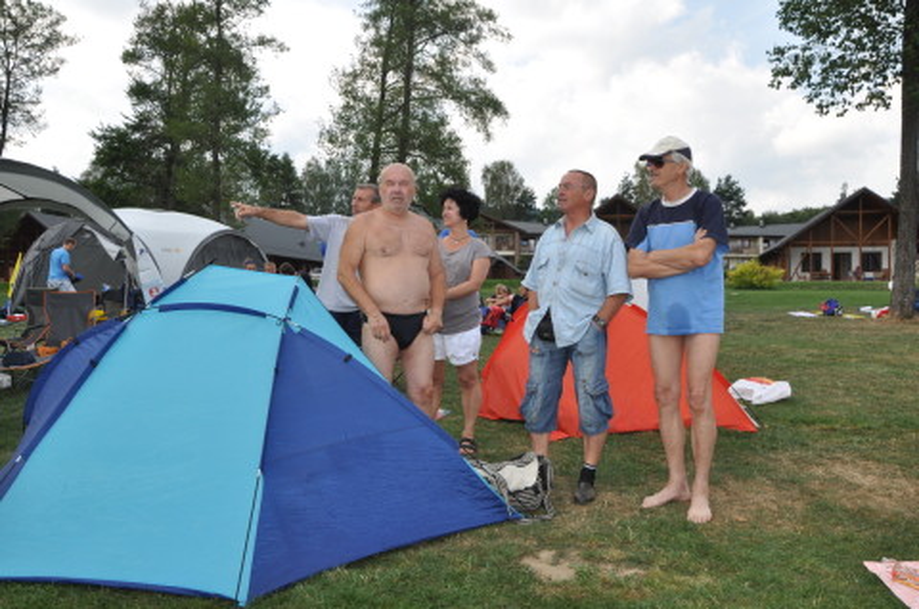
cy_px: 304
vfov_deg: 41.5
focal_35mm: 32
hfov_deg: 59.6
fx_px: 803
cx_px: 460
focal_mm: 21
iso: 200
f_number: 10
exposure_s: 1/200
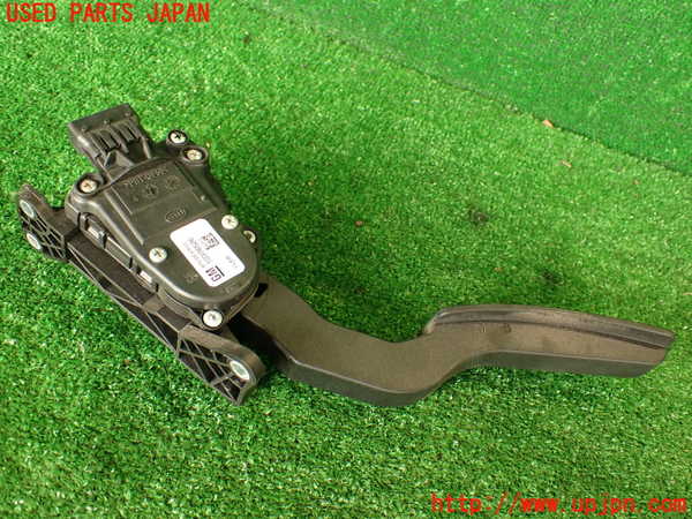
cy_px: 260
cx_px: 346
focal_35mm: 32
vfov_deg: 44.2
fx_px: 640
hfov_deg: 56.8
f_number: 2.4
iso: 200
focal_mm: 5.79
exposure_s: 1/30
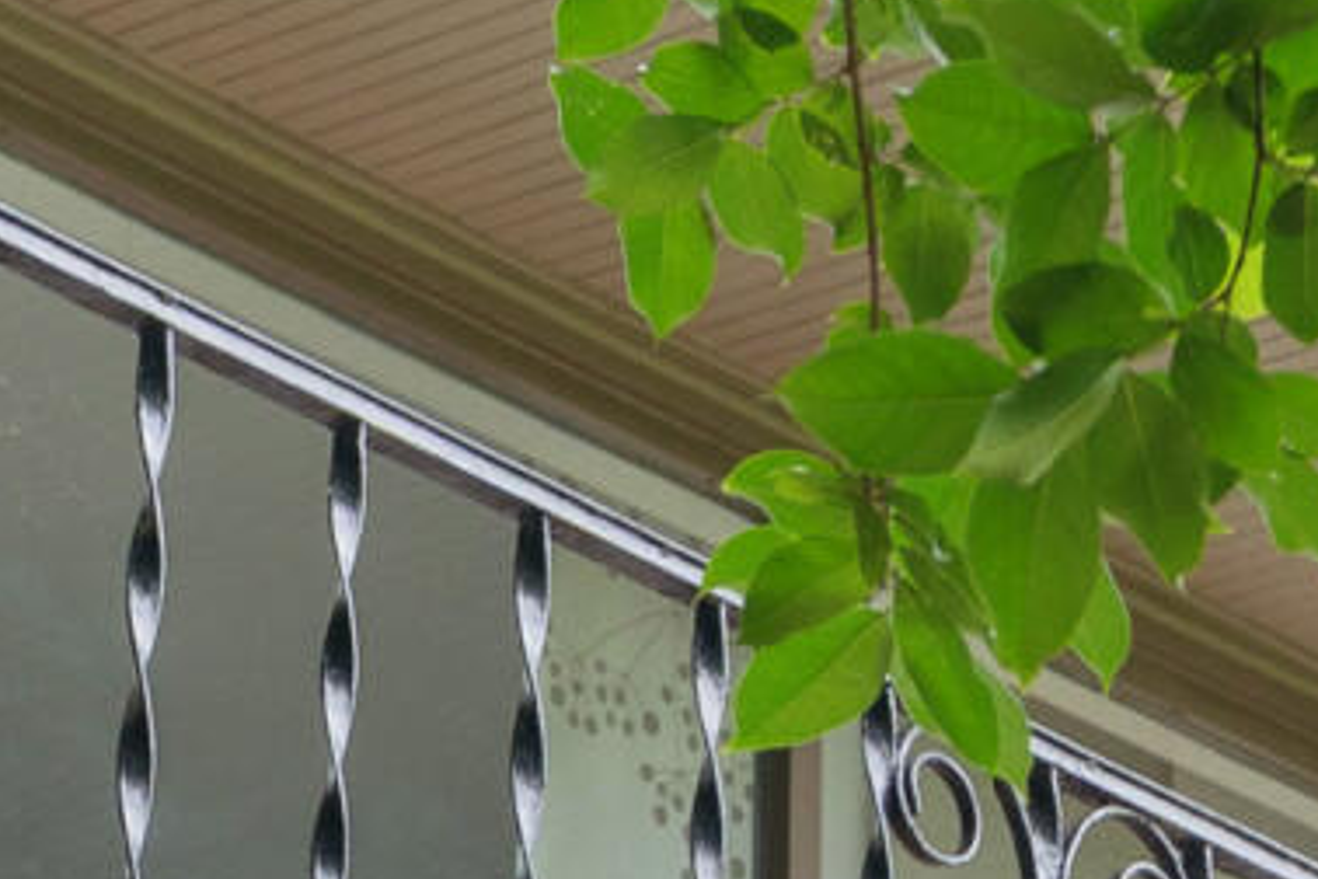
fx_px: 8420
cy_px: 729
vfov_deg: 6.0
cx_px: 900
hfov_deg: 8.9
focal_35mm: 230
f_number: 7.1
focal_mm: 29
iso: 320
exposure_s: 1/60
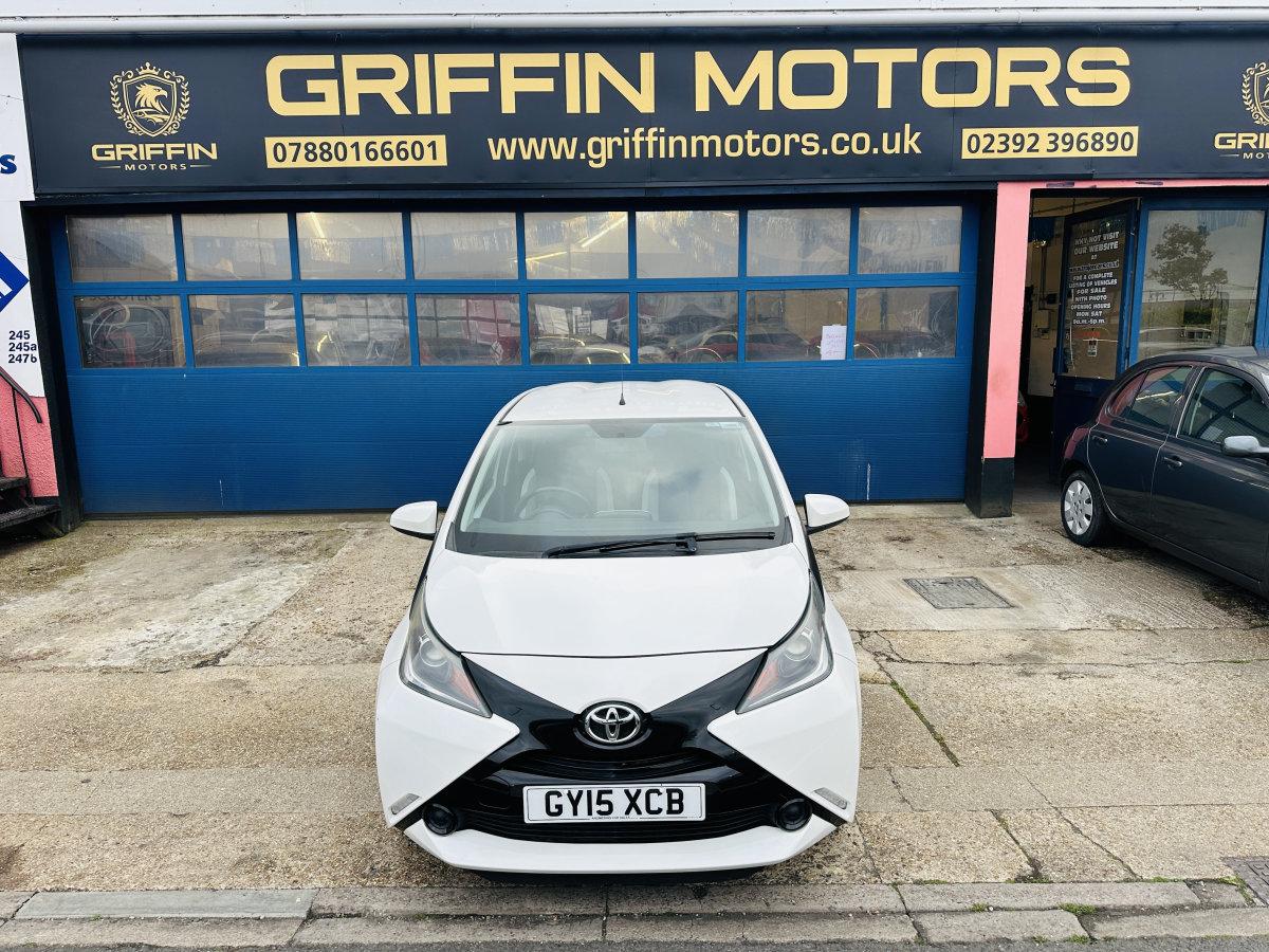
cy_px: 476
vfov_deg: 56.8
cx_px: 634
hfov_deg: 71.6
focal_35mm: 24
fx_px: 880
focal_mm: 6.86
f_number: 1.78
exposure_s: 1/196
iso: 64
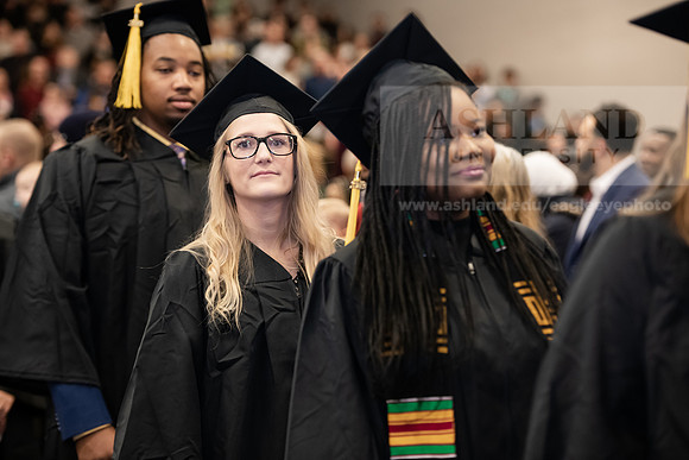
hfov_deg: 18.6
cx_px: 344
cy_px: 230
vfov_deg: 12.5
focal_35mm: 110
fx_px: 2106
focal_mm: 110
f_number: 3.2
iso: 2000
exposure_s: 1/200
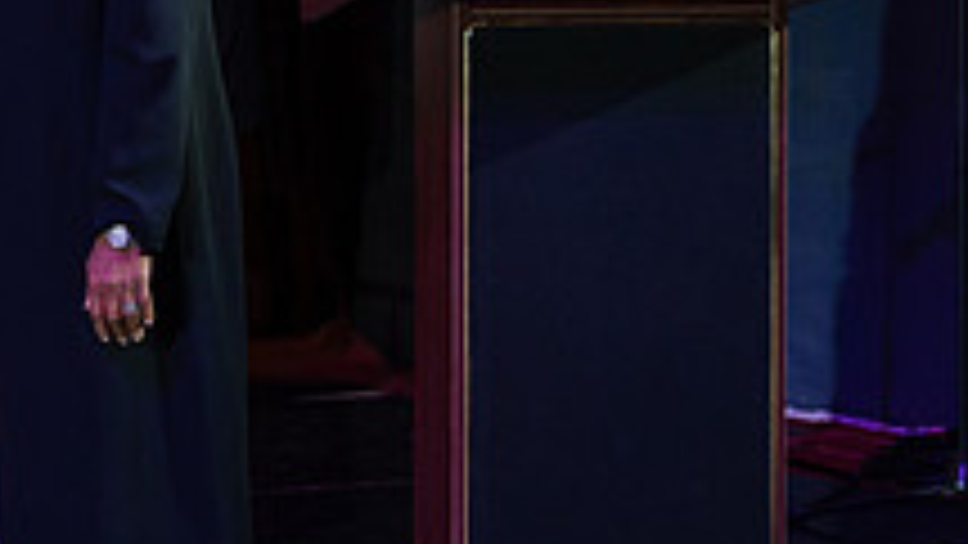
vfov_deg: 10.1
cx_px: -184
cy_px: 191
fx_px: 3080
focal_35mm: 120
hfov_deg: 17.1
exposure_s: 1/250
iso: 1600
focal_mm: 38.3
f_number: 2.8
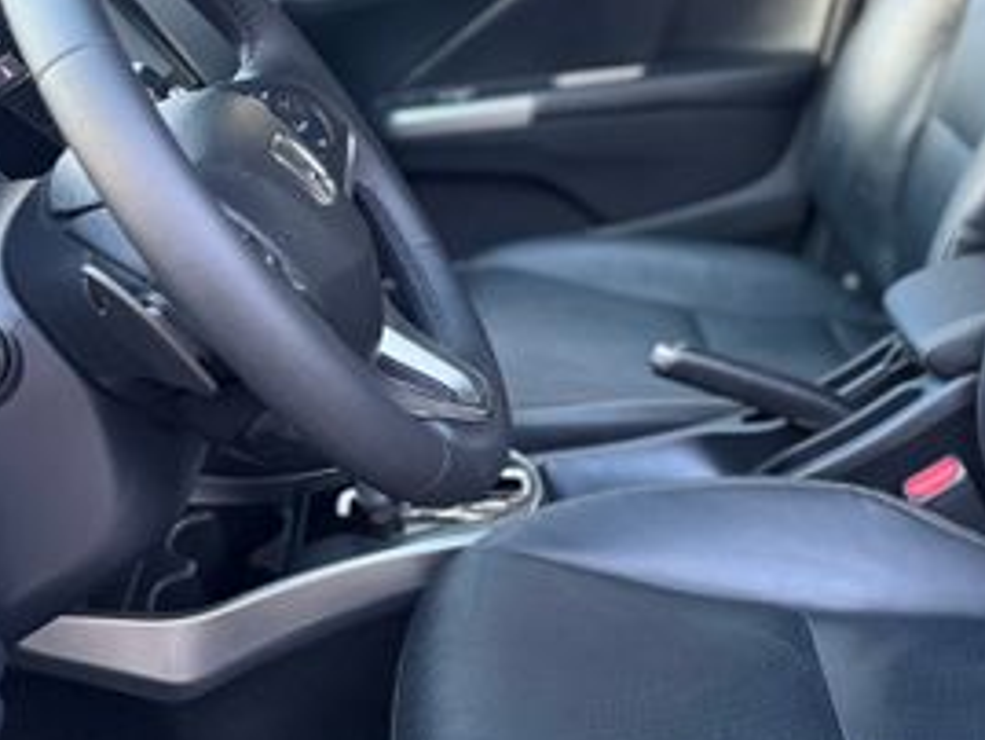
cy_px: 322
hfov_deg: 42.1
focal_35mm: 42
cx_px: 831
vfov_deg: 34.3
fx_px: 1196
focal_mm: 6.76
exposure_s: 1/60
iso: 400
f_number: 1.78
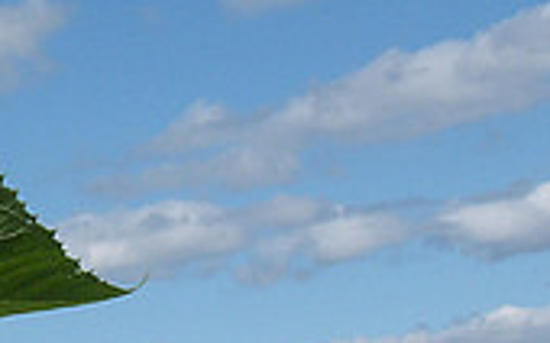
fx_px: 2382
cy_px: 102
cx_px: -207
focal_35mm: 159
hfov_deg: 12.7
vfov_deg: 8.2
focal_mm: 11.39
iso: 100
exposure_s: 1/750
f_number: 8
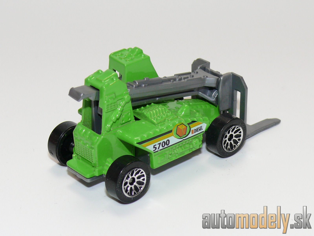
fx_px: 934
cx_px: 157
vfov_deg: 14.4
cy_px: 118
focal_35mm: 103
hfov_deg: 19.1
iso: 100
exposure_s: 1/30
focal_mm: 13.5
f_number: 4
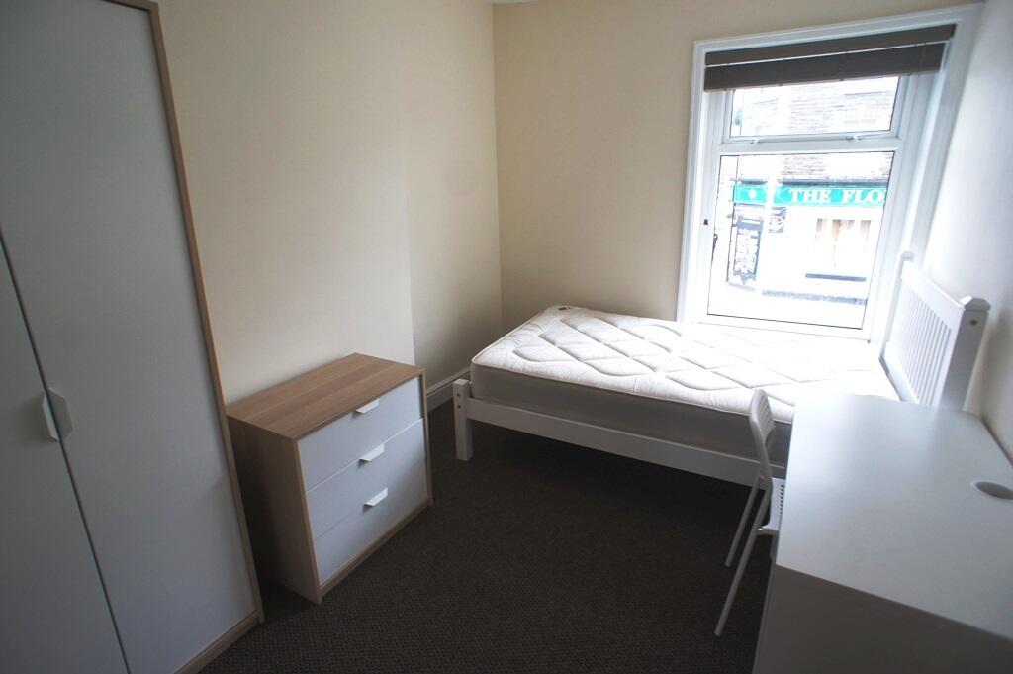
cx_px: 506
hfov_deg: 73.8
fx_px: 675
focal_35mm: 24
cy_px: 337
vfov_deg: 53.1
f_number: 4.5
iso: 200
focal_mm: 16
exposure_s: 1/60
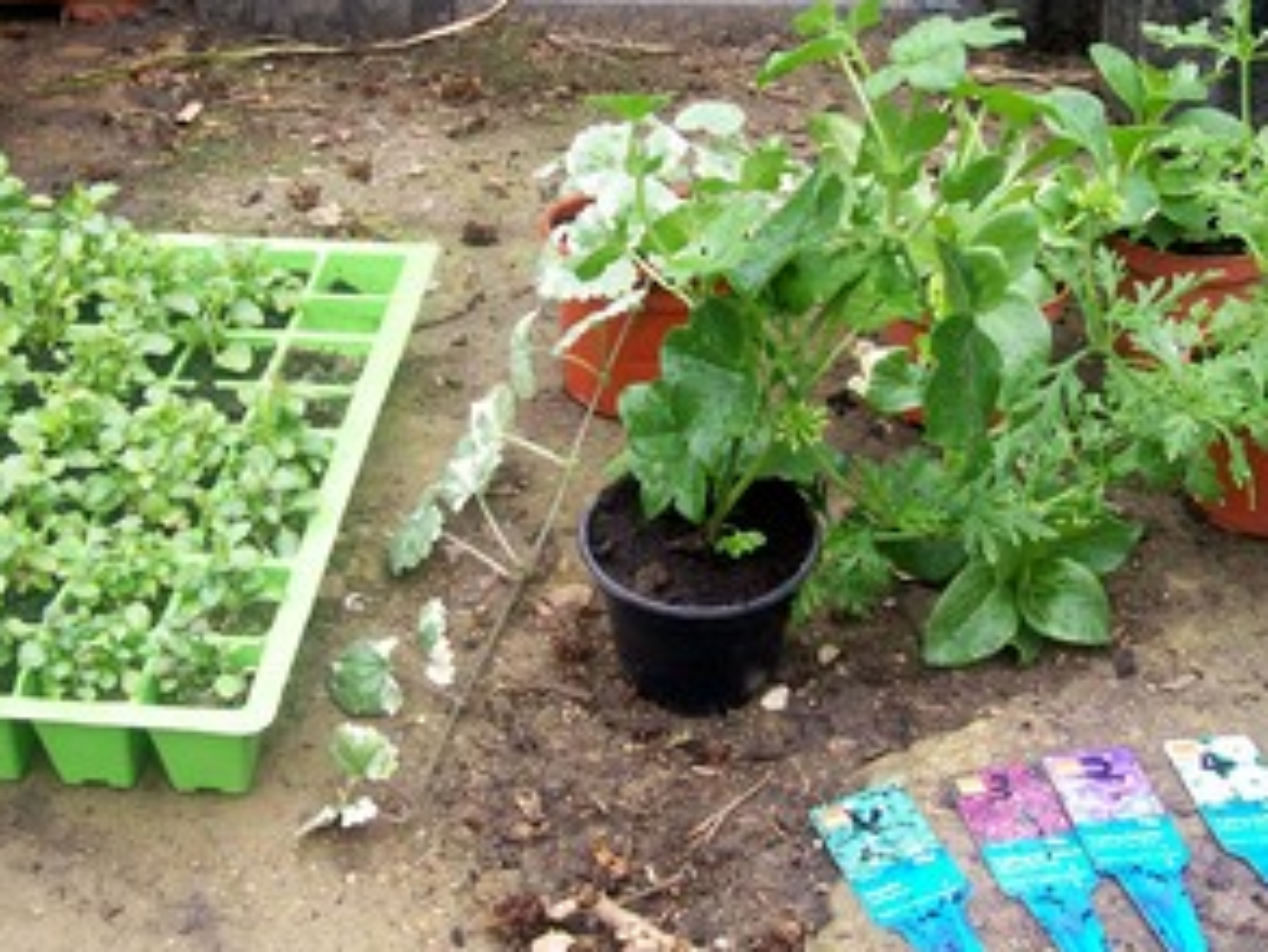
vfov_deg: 27.0
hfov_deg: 35.5
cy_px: 394
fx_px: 1979
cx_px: 671
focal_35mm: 54
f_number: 2.7
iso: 80
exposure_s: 1/121
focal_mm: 6
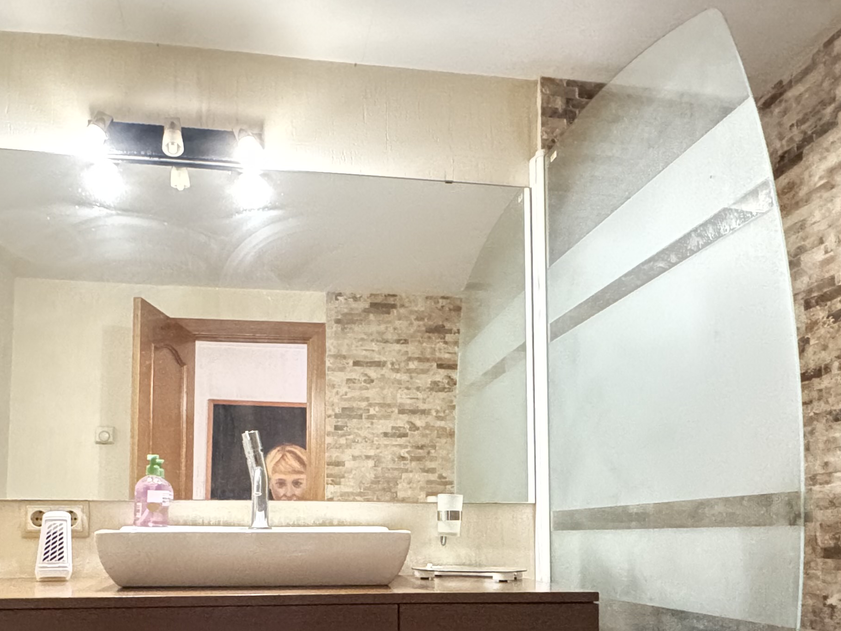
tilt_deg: +4.5
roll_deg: +0.1
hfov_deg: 58.2
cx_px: 366
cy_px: 486
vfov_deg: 43.7
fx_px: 753
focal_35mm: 31
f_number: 2.2
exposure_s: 1/17
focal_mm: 2.22
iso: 3200
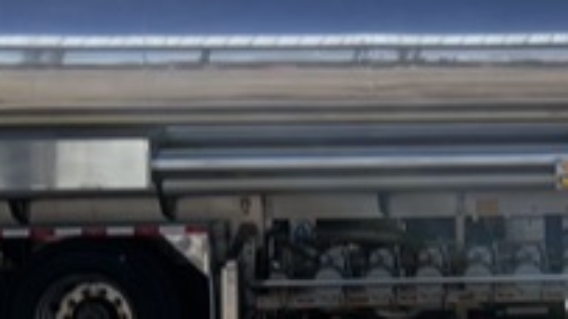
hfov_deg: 14.1
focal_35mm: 143
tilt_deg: -2.3
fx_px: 2153
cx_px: 856
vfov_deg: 8.5
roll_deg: +0.4
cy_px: 259
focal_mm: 4.2
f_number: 1.6
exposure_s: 1/5051
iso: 32
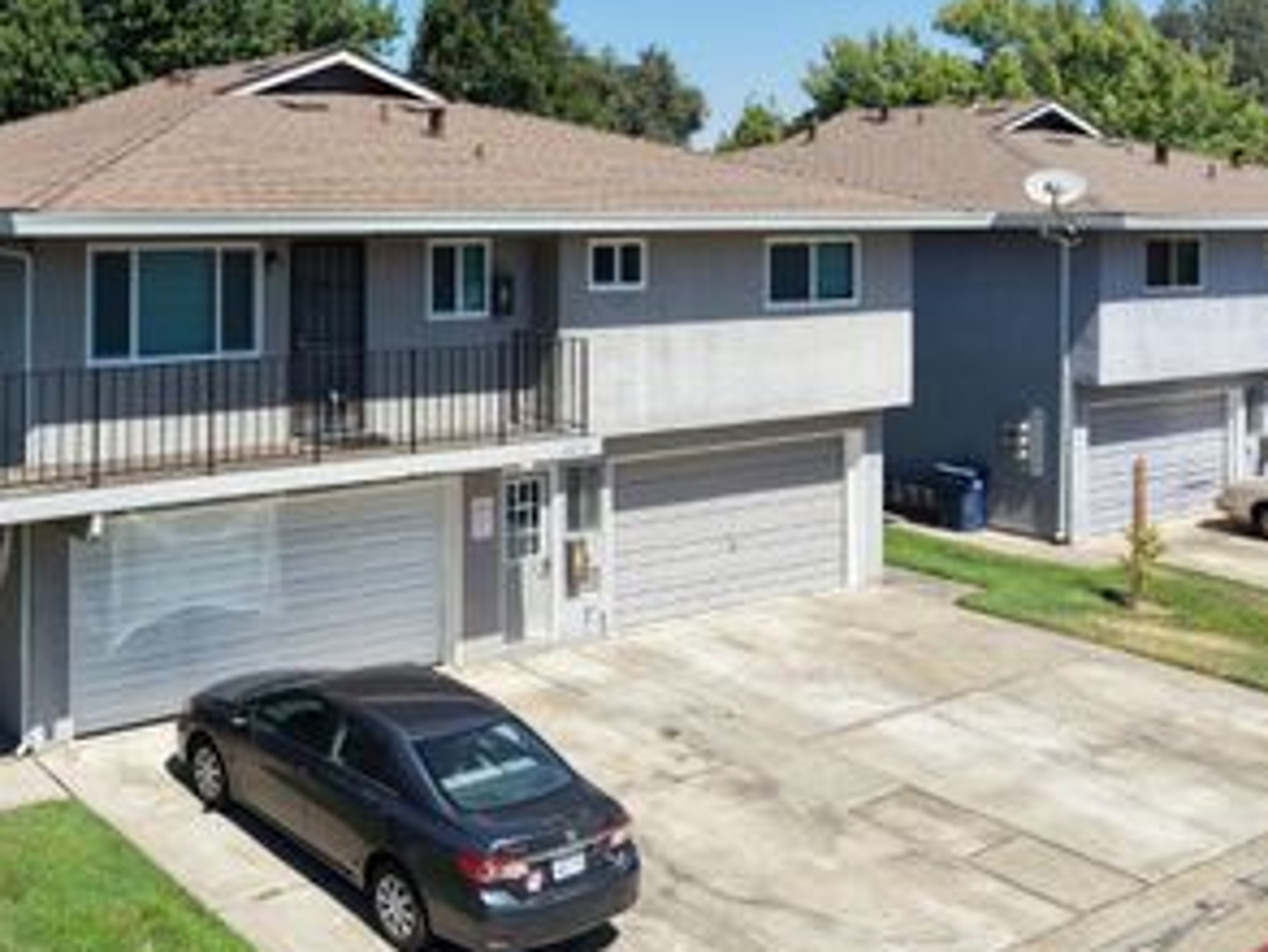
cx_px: 199
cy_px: 227
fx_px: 1502
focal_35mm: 41
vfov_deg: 34.4
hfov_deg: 43.0
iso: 200
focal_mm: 8.67
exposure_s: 1/4000
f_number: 1.8
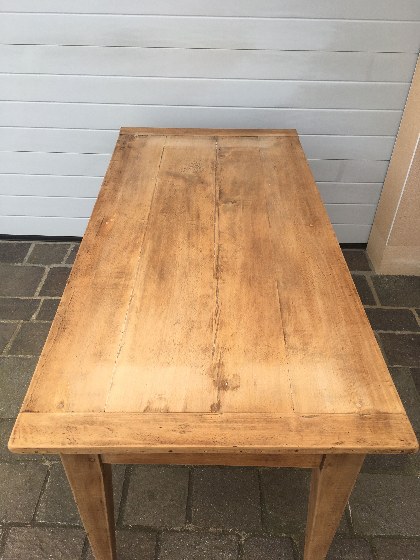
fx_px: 469
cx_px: 210
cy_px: 280
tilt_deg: -41.6
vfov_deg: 61.7
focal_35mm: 29
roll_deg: -0.7
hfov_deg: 48.2
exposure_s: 1/411
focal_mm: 4.15
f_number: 2.2
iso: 25
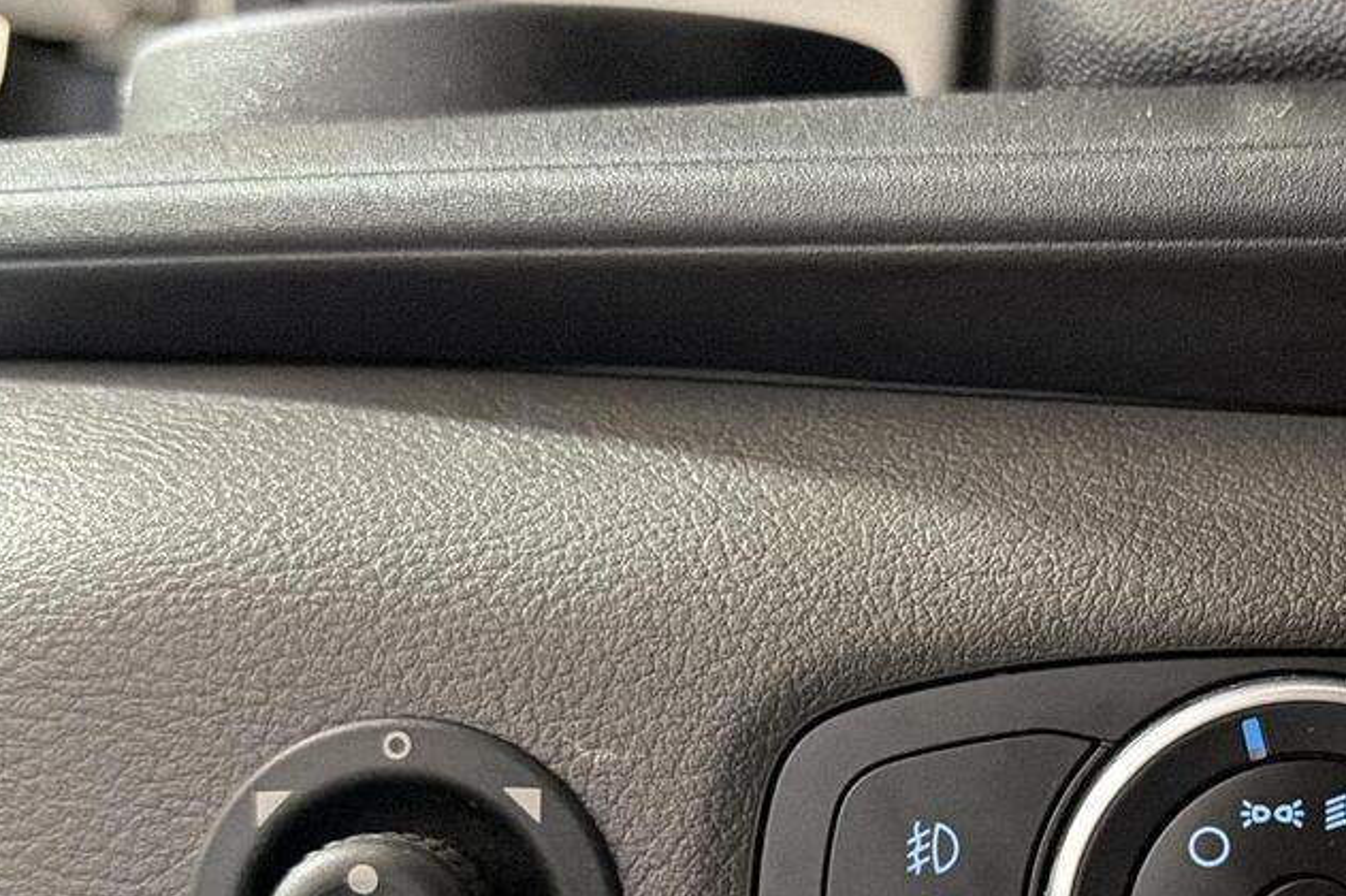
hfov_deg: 34.2
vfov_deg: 23.2
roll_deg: +0.8
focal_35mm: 57
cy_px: 789
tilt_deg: -12.4
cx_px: 1041
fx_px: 2130
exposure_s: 1/100
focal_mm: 6.76
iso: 2000
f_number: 1.78
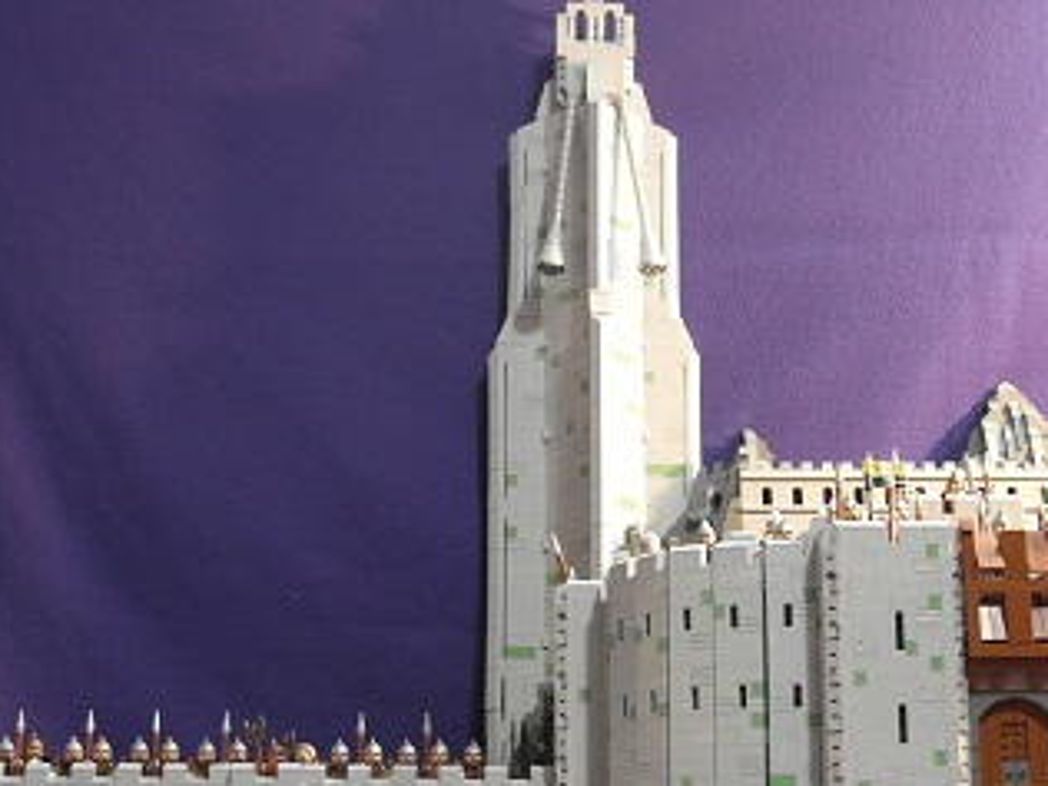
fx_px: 2059
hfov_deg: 28.6
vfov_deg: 21.6
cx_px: 491
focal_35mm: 68
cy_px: 451
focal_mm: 9.1
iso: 400
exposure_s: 1/10
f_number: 2.1
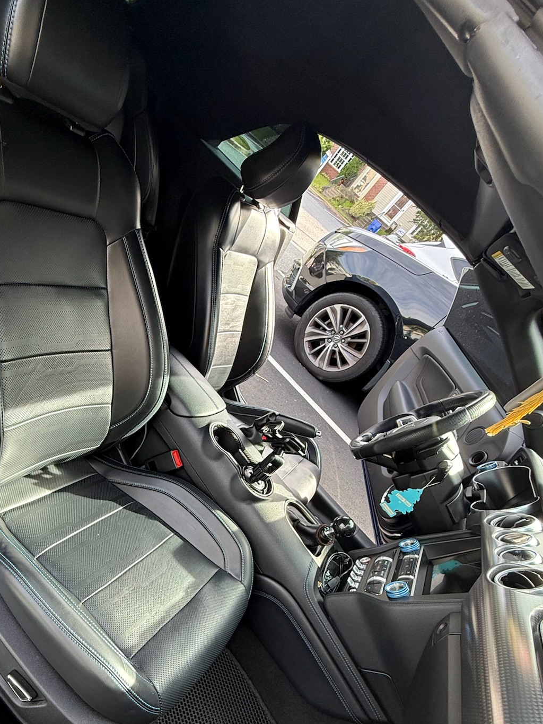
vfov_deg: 77.3
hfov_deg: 61.7
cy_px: 462
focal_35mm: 21
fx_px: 439
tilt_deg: -34.1
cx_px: 174
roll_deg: -42.2
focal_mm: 2.22
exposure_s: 1/110
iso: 64
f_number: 2.2
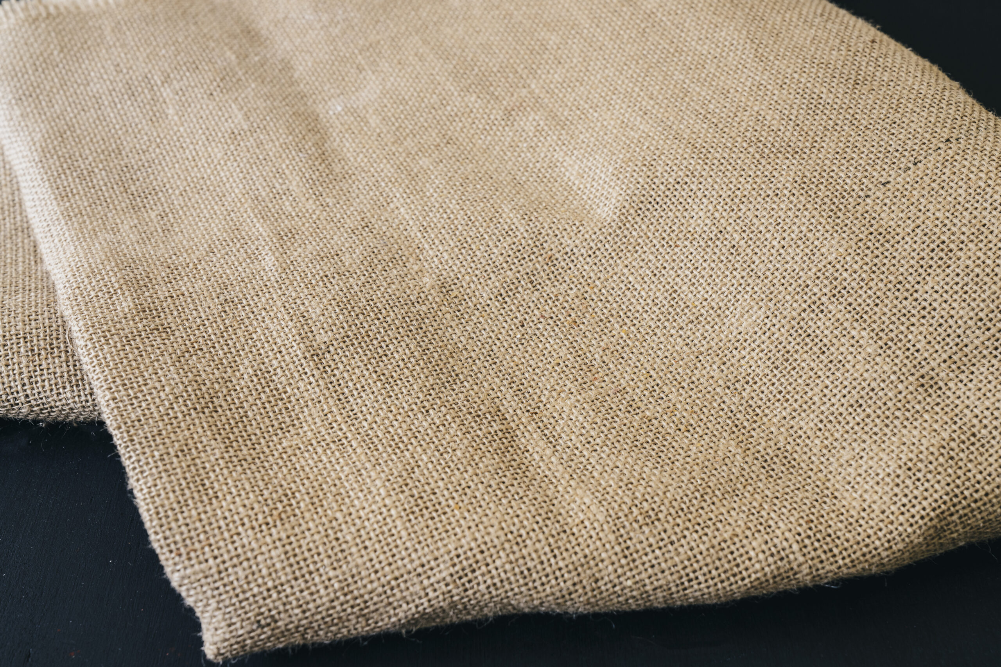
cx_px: 500
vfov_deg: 29.2
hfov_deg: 42.7
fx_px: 1279
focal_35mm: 46
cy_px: 334
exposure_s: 1/30
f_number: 9
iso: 250
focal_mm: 46
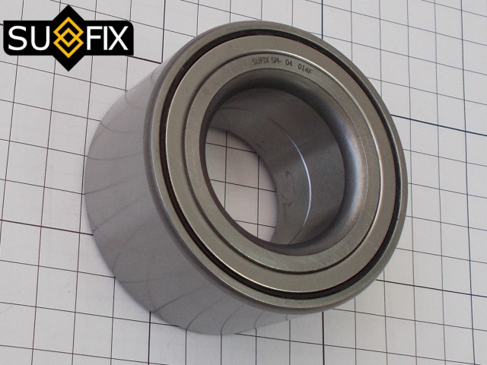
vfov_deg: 53.1
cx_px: 244
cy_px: 182
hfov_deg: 67.3
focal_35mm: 26
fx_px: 366
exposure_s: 1/60
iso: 80
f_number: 3.2
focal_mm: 4.6
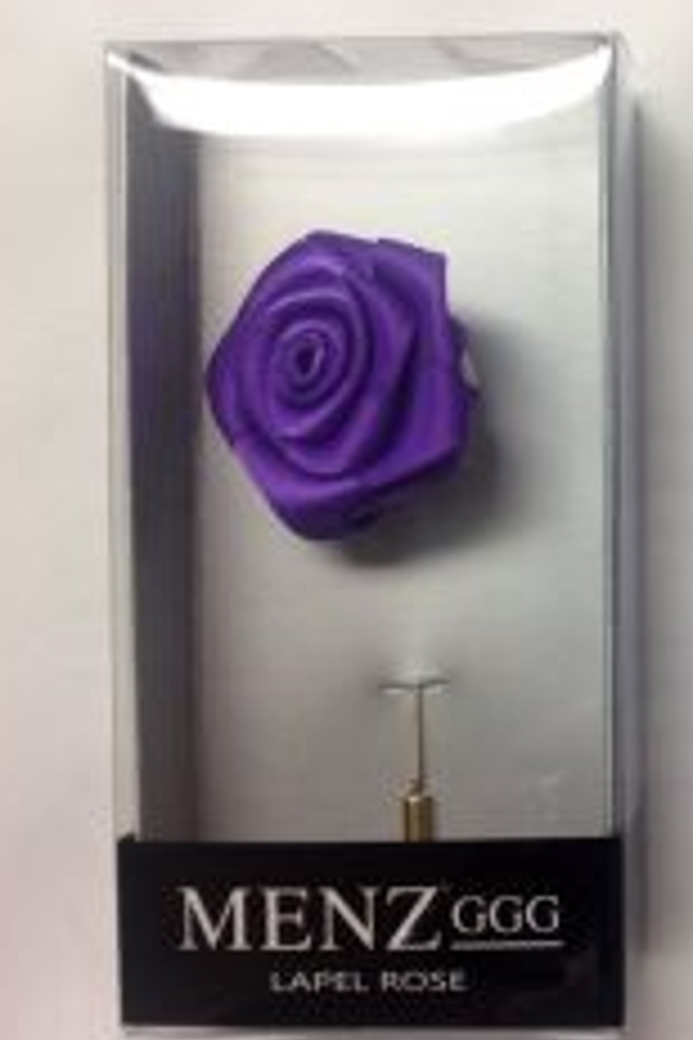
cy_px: 493
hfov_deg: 23.3
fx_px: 1588
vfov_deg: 36.2
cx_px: 734
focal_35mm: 55
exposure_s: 1/40
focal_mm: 4.28
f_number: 2.4
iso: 64
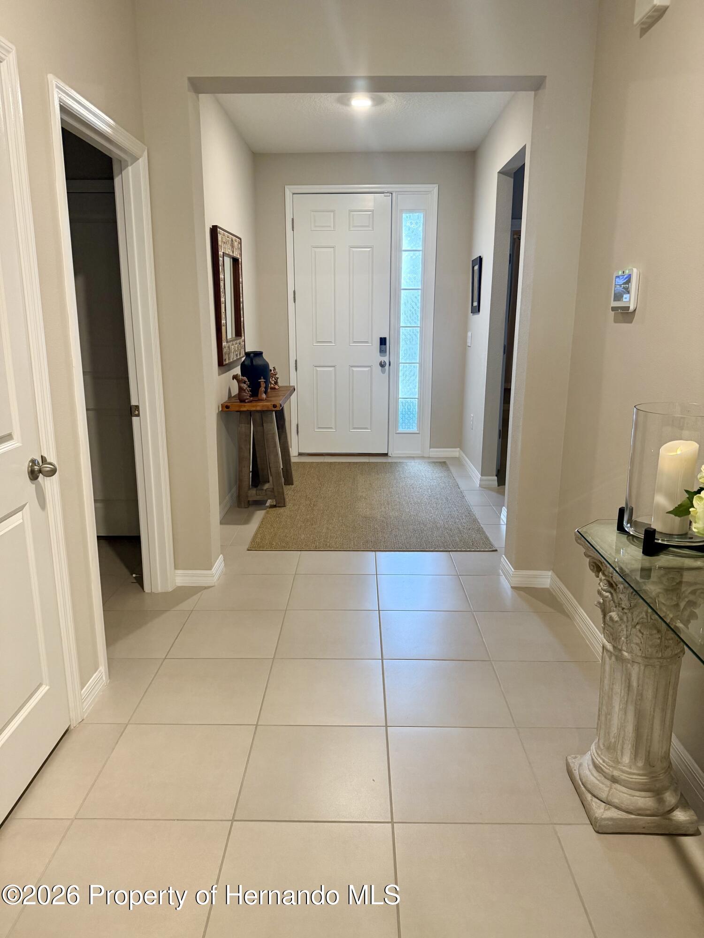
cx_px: 352
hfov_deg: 56.8
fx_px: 651
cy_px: 469
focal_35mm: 24
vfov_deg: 71.6
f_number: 1.78
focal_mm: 6.76
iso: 250
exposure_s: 1/60
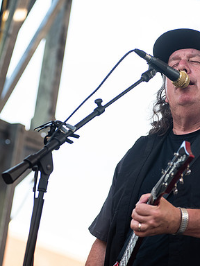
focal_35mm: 158
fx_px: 1217
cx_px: 165
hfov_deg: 9.4
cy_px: 121
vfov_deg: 12.5
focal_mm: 100
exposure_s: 1/400
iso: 400
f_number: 4
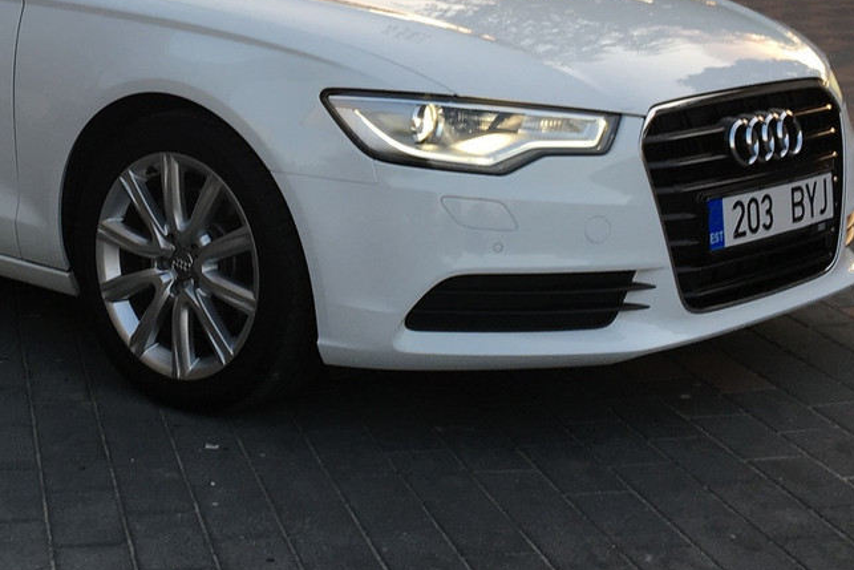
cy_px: 54
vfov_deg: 17.9
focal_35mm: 75
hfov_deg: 26.6
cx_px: 213
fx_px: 1779
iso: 25
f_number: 2.2
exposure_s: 1/50
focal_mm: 4.15
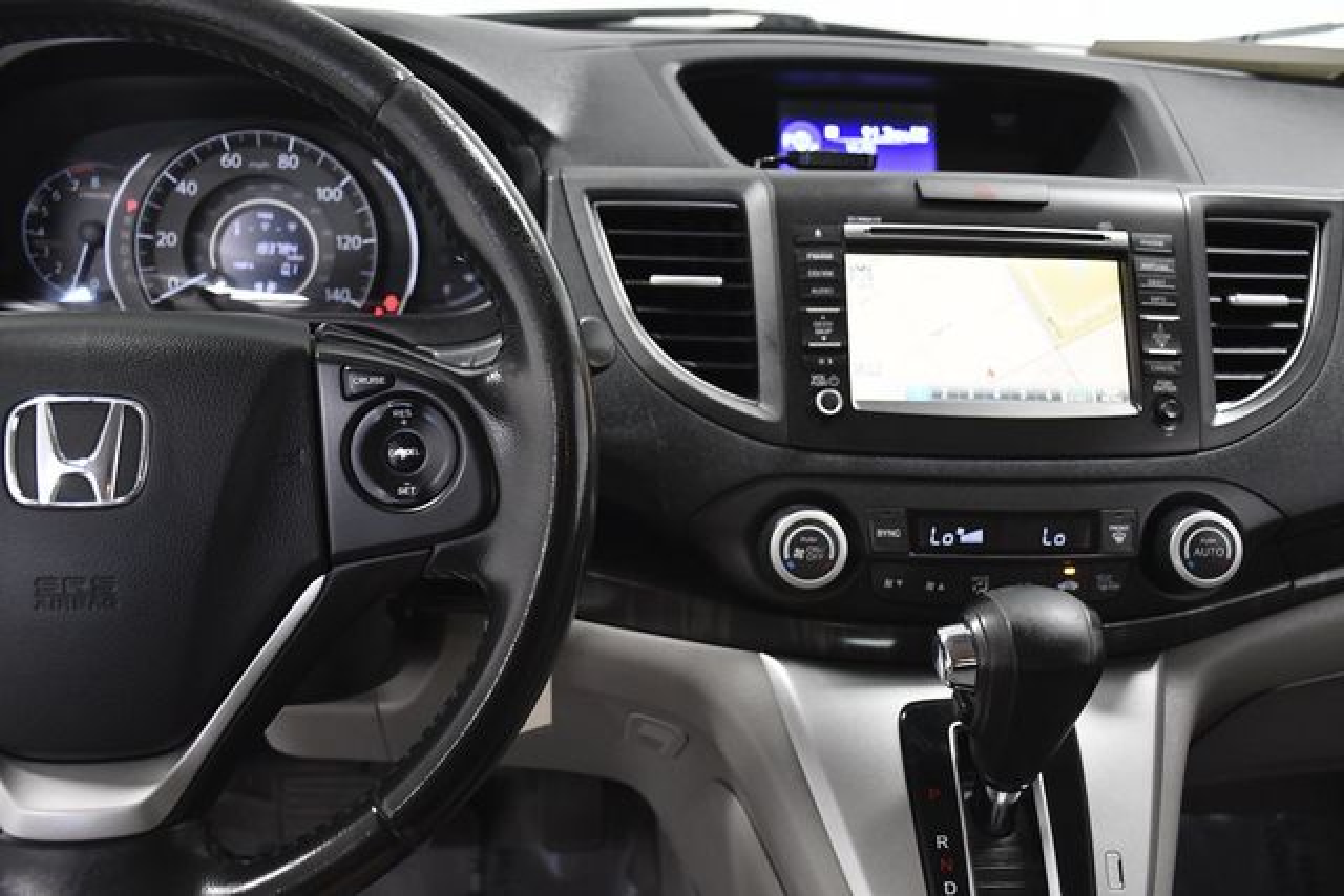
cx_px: 672
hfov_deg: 53.1
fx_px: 1344
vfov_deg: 36.9
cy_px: 448
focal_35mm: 36
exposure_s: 1/250
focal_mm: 24
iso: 2500
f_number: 3.8
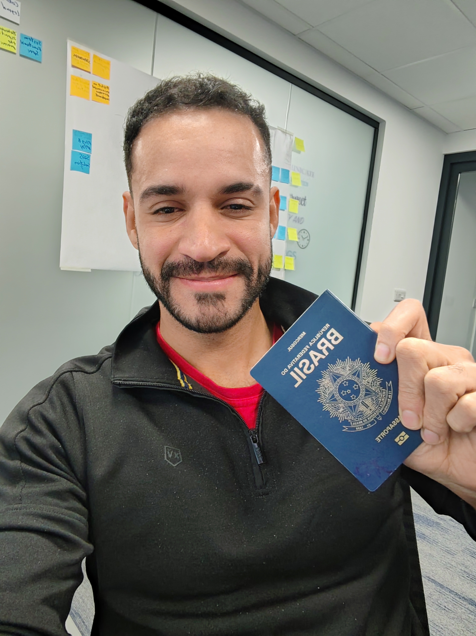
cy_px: 318
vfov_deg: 74.0
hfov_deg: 58.8
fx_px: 422
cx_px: 238
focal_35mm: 23
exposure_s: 1/33
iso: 1600
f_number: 2.4
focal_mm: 2.66
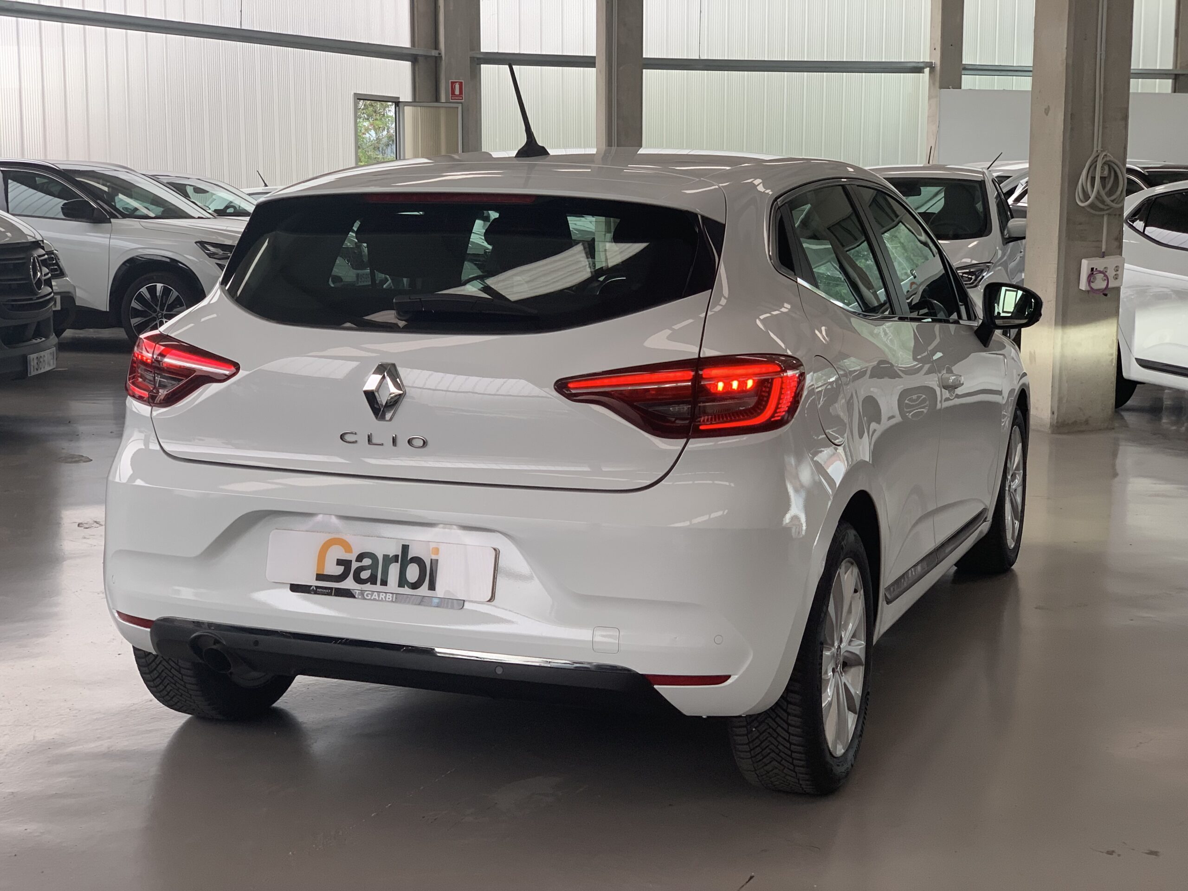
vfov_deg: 28.0
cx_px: 594
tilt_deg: -7.8
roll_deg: +0.0
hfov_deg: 36.8
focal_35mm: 52
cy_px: 446
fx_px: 1785
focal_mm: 6
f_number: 2.4
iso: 50
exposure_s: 1/122
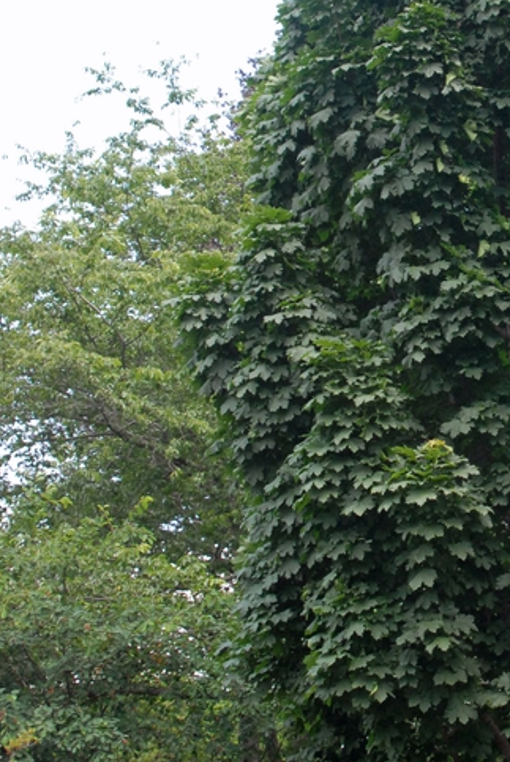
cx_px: 534
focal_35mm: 89
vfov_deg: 22.7
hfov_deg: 15.1
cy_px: 226
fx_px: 1887
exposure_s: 1/160
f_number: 6.3
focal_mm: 28
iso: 400
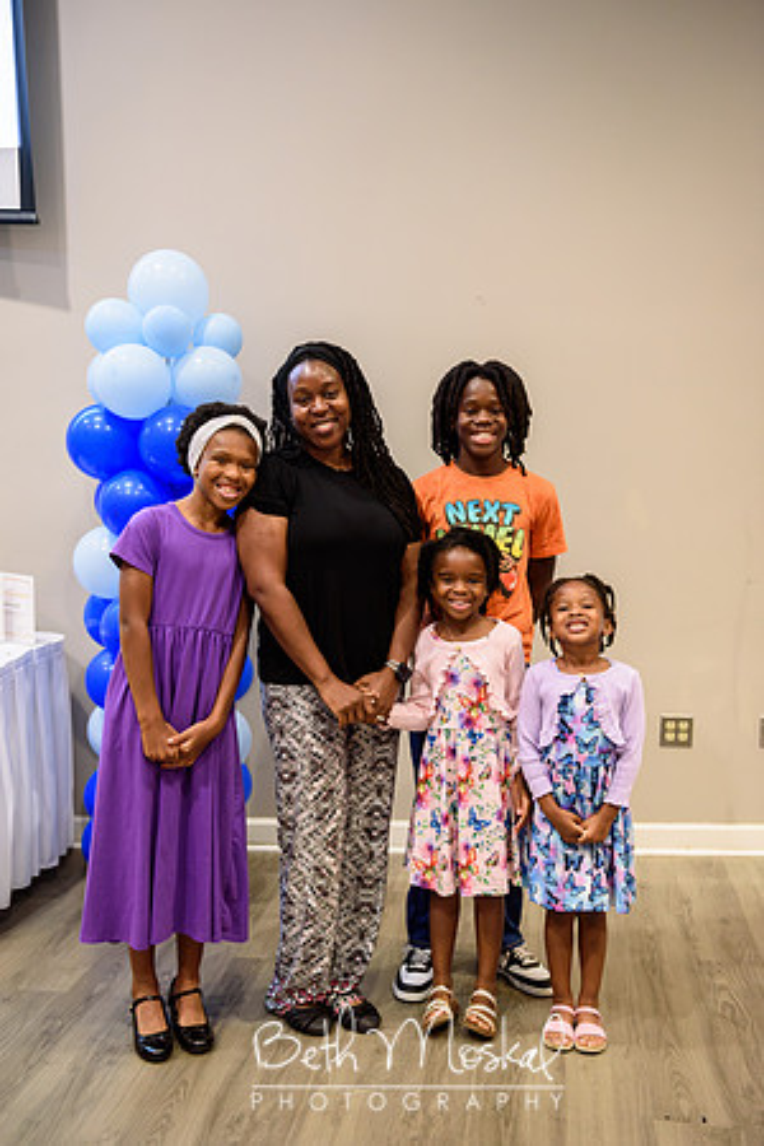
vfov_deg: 50.7
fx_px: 1210
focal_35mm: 38
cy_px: 573
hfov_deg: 35.1
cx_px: 382
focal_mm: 38
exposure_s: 1/160
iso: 1000
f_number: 2.8
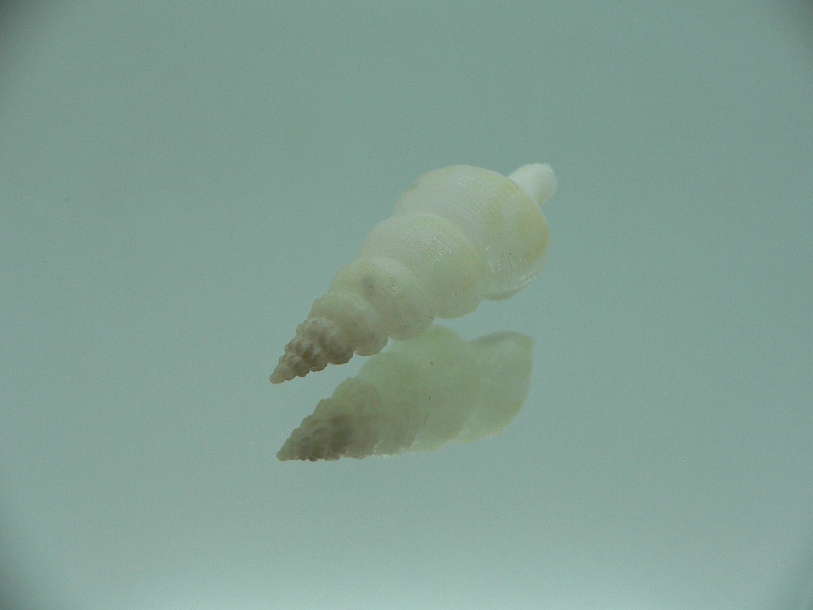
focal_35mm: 35
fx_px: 822
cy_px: 305
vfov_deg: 40.7
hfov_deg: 52.6
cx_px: 406
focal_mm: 4.6
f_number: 2.8
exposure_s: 1/80
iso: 80
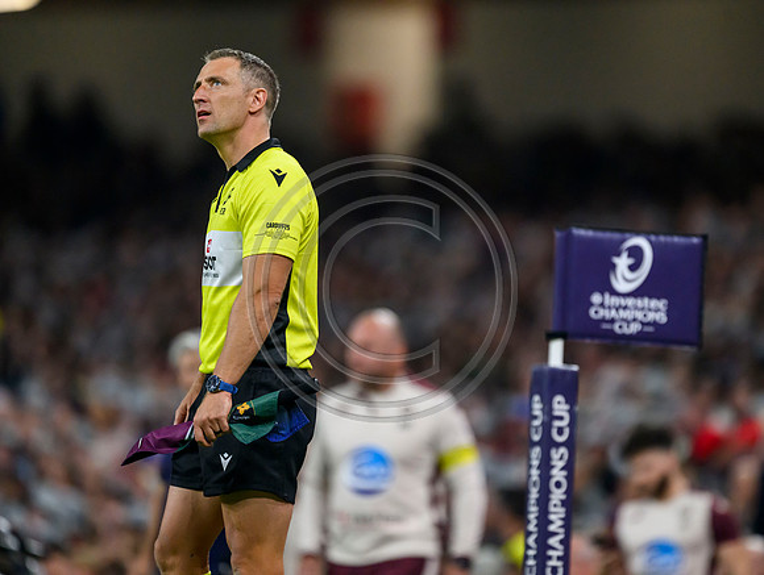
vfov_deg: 2.5
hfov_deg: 3.3
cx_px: 432
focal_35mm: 608
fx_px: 13434
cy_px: 288
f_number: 4
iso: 5000
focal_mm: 560
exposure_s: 1/2000
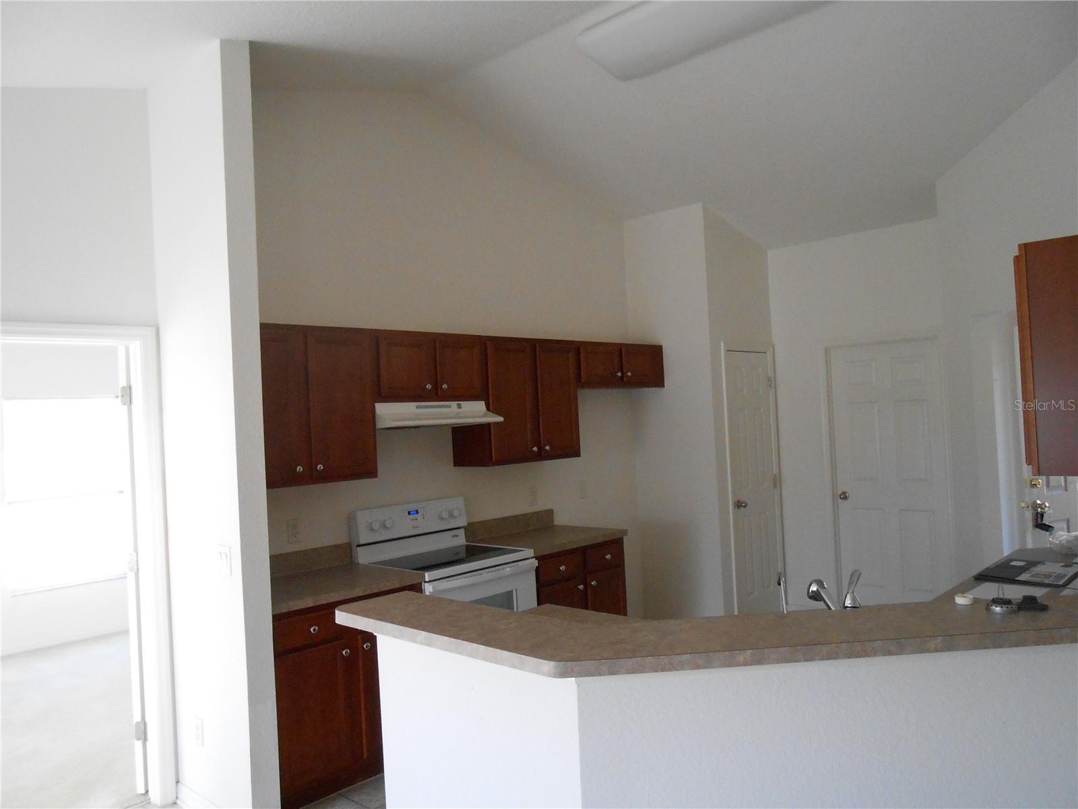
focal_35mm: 26
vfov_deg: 53.1
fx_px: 810
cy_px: 404
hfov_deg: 67.3
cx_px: 539
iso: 500
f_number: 3.5
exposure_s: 1/125
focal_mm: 4.6
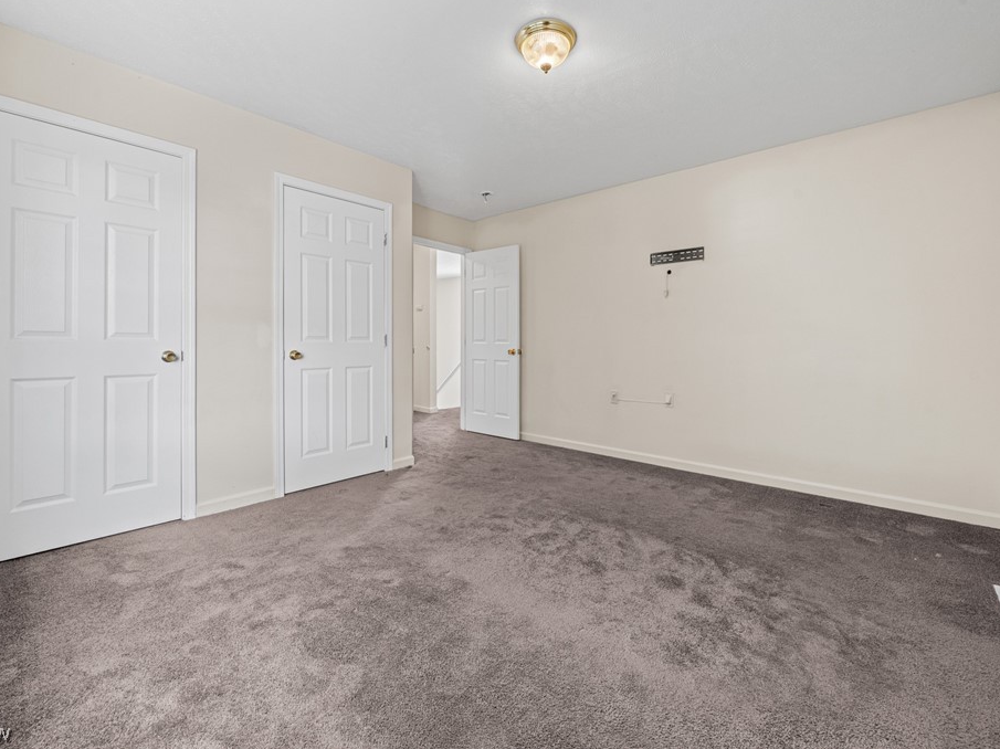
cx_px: 499
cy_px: 351
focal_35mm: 15
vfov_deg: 81.6
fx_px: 433
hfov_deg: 98.2
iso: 250
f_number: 9
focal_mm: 13
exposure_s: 1/1.67
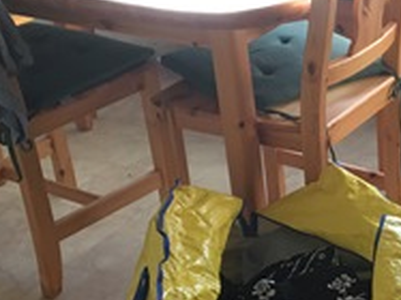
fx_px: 1088
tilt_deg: -31.6
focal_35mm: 94
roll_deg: -0.6
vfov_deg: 15.6
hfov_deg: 19.8
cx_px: 462
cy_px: 251
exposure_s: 1/33
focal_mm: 4.15
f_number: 2.2
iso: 125
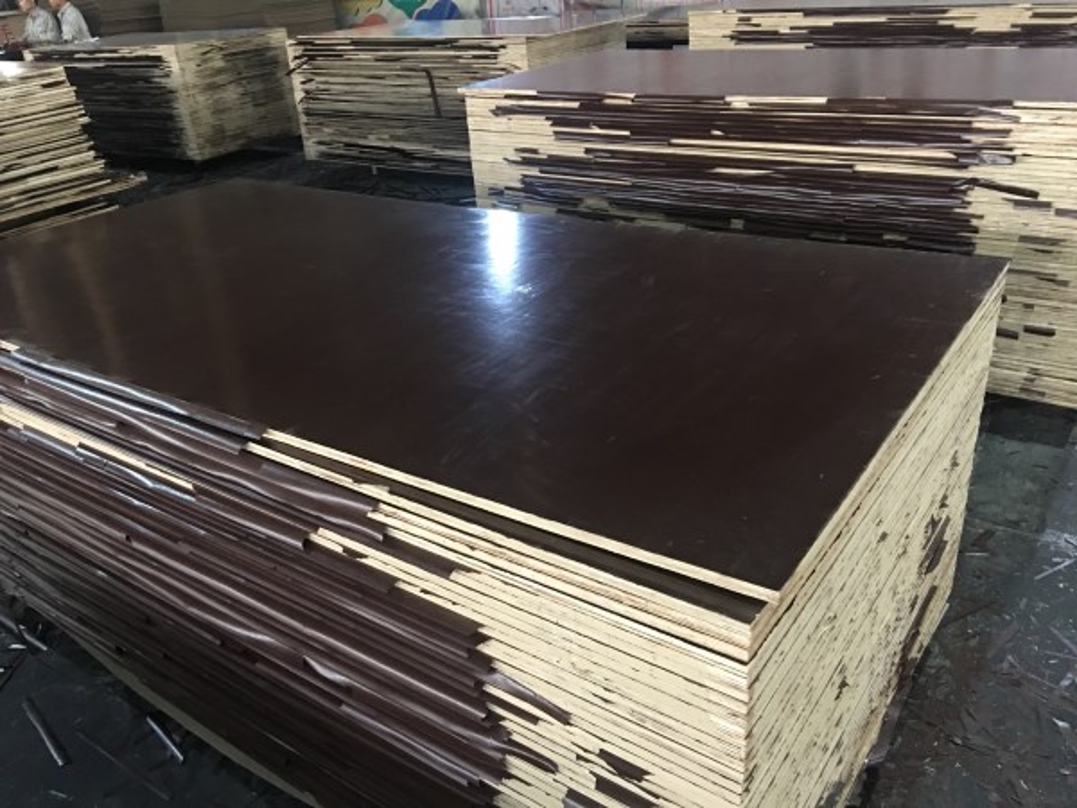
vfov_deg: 48.2
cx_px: 538
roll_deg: +5.9
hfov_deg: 61.7
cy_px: 404
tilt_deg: -25.0
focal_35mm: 29
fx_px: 902
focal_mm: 4.15
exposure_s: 1/8
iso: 125
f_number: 2.2
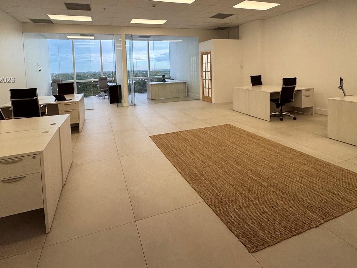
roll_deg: +2.2
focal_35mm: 20
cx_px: 171
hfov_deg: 81.7
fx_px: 206
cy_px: 80
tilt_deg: -3.5
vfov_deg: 63.5
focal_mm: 2.22
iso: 40
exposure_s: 1/130
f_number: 2.2
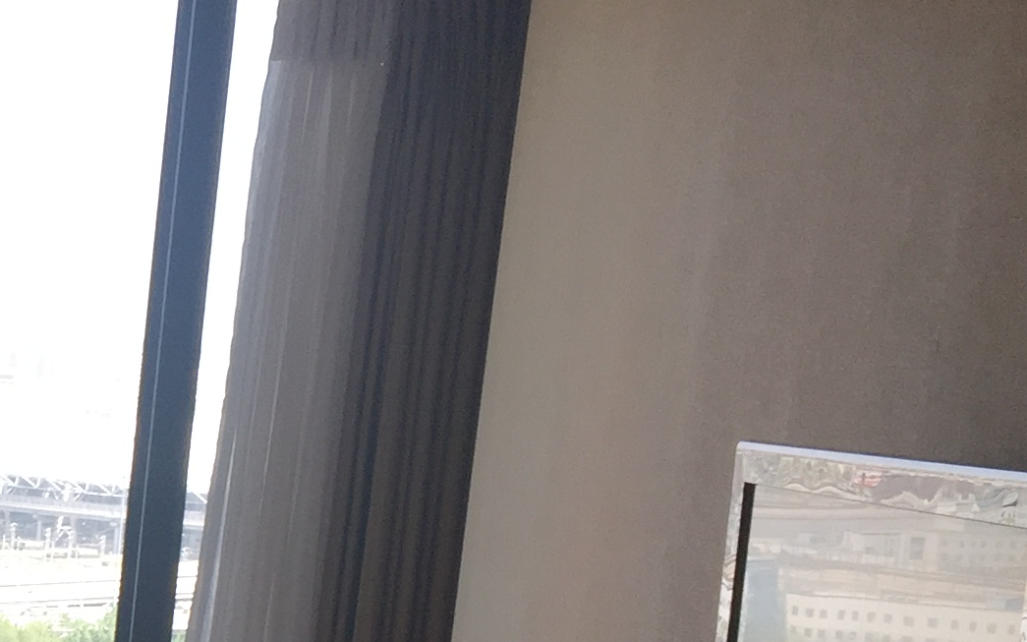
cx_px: -336
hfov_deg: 19.8
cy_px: 842
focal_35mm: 96
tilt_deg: -10.9
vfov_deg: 13.1
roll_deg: -3.6
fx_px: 2687
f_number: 2.2
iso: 40
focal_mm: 4.15
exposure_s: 1/100
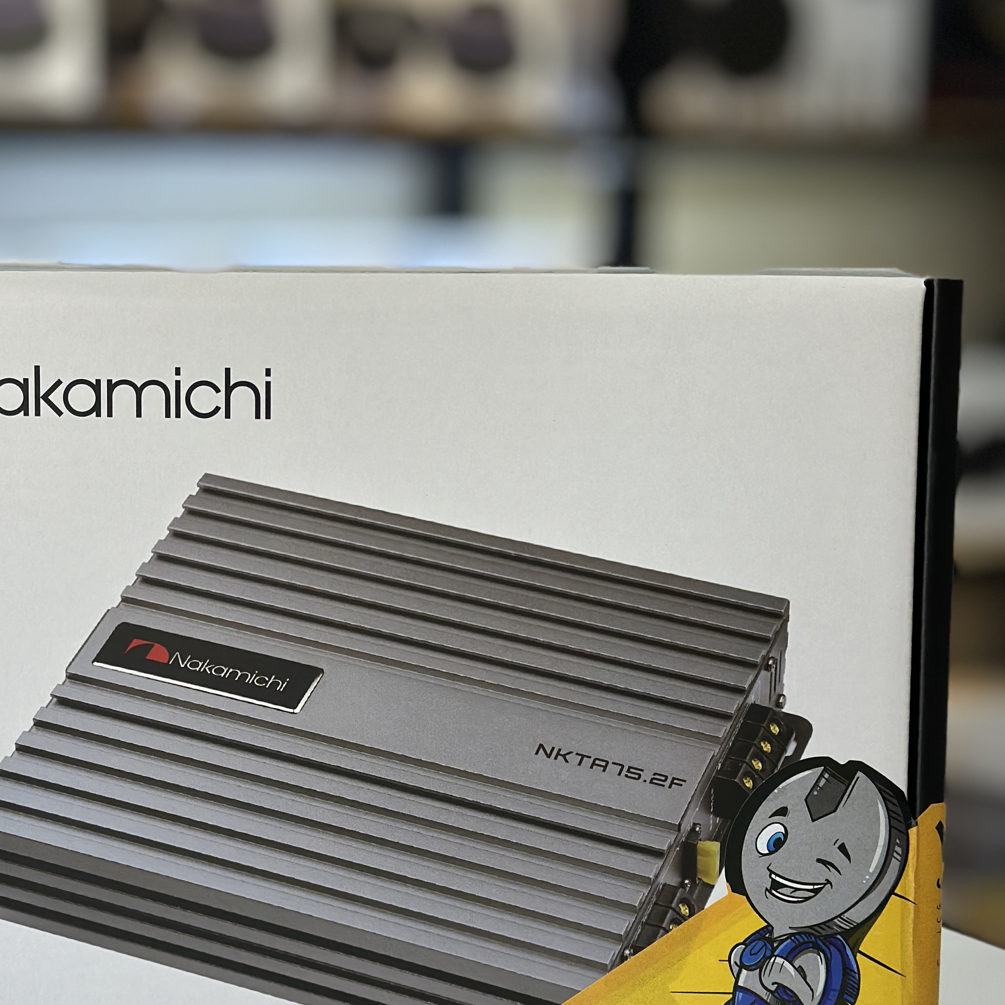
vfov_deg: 23.4
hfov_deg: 23.3
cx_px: 352
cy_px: 484
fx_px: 2431
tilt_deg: -7.1
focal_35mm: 74
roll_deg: -1.7
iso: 80
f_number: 1.78
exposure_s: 1/354
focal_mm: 6.86
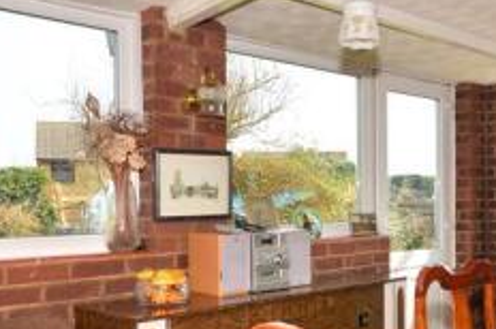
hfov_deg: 39.5
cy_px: 201
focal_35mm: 49
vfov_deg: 27.5
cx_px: 372
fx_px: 670
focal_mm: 11.5
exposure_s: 1/200
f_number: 8
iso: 640
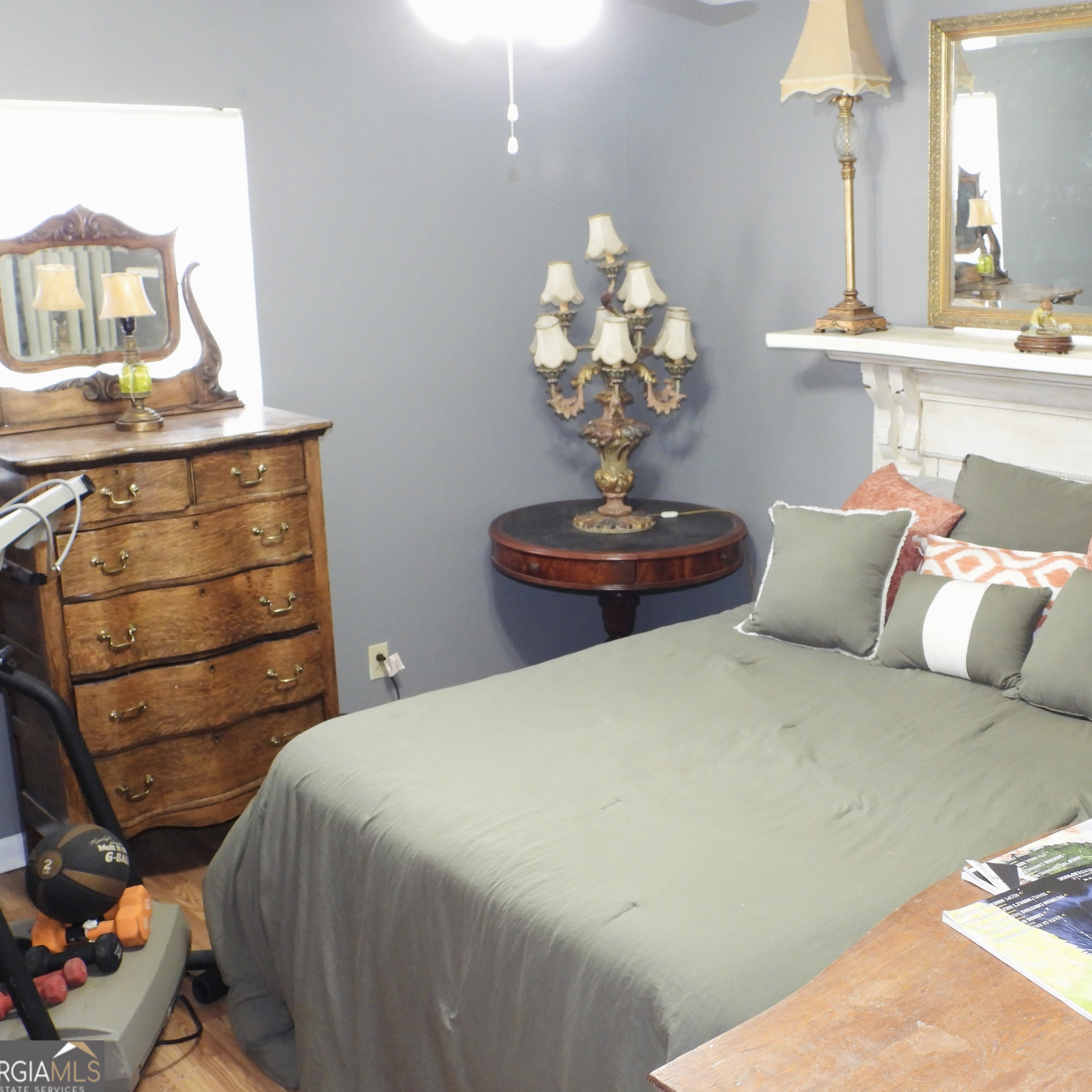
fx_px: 1356
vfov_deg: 43.9
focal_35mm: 38
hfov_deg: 43.6
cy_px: 545
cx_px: 673
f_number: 3.2
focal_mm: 5.8
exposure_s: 1/13
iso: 400
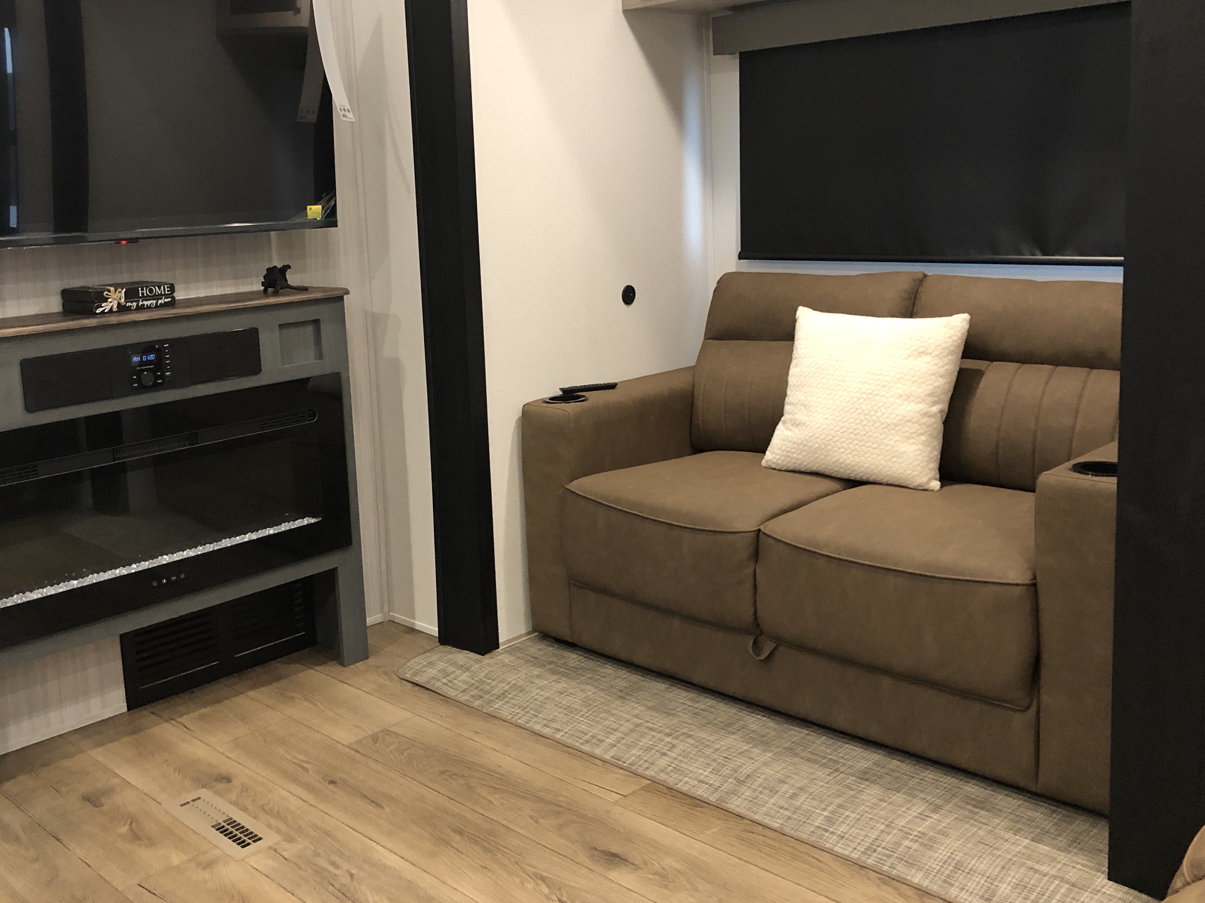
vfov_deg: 40.5
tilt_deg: -9.2
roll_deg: +3.6
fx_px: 1218
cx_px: 504
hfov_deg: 52.4
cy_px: 358
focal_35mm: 35
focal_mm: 3.99
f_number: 1.8
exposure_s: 1/15
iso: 100
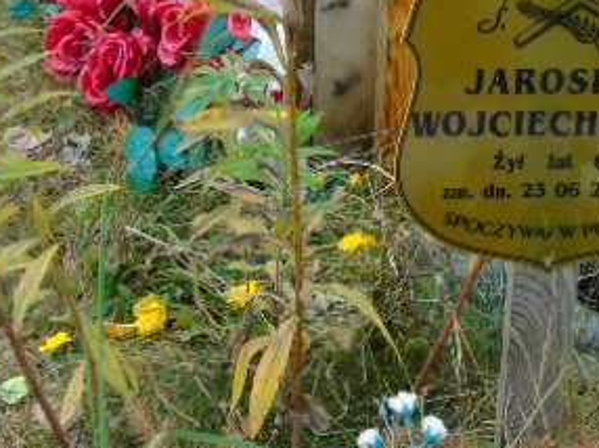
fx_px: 2092
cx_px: 511
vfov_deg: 12.2
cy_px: 195
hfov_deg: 16.1
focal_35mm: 121
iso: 80
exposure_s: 1/60
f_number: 4.3
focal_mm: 9.6
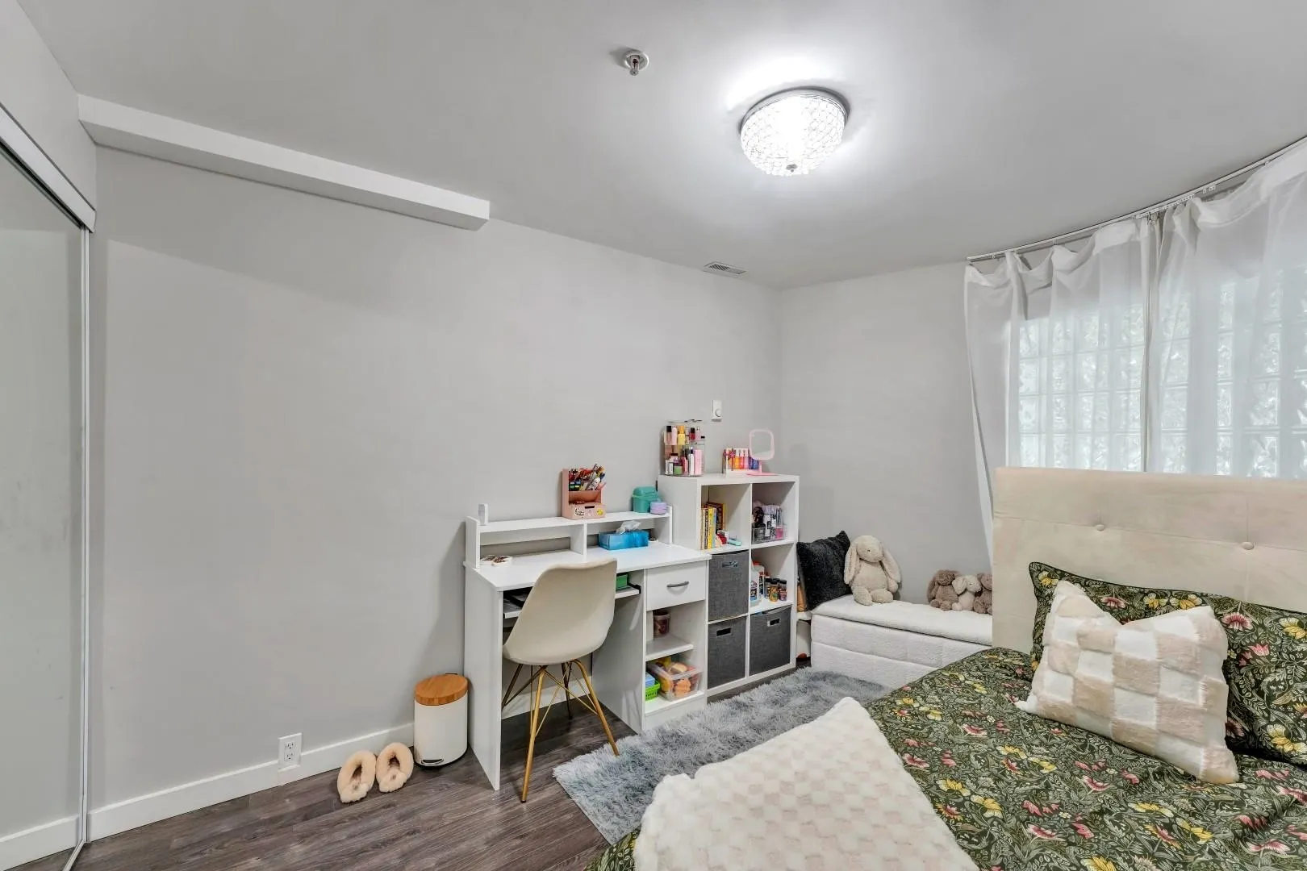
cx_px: 654
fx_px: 508
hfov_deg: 104.3
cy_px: 436
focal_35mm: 14
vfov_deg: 81.2
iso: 400
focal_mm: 14
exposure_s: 1/8
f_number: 8
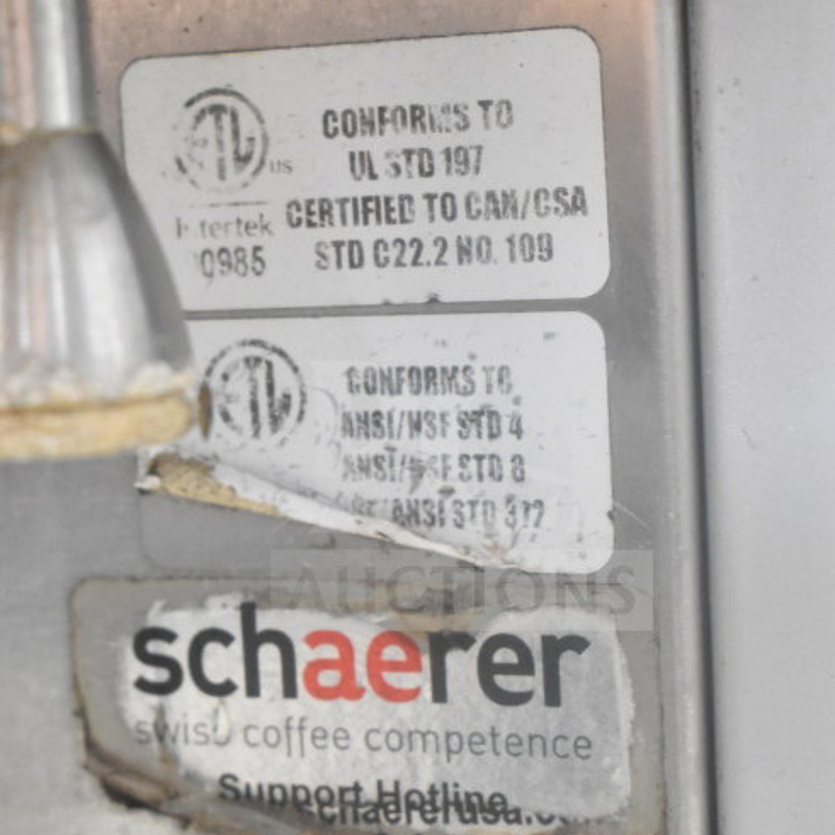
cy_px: 496
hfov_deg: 18.3
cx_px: 461
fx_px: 2593
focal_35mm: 95
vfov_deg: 18.3
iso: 5000
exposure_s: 1/60
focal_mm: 40
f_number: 5
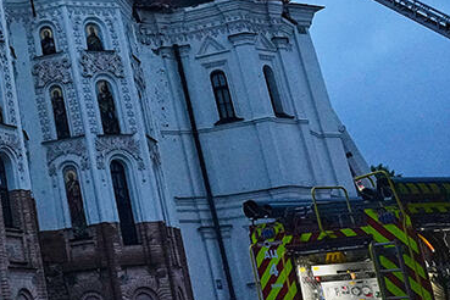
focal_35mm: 78
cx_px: -220
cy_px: -65
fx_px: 975
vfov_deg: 16.7
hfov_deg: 21.8
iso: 3200
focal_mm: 24
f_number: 2.8
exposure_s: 1/250
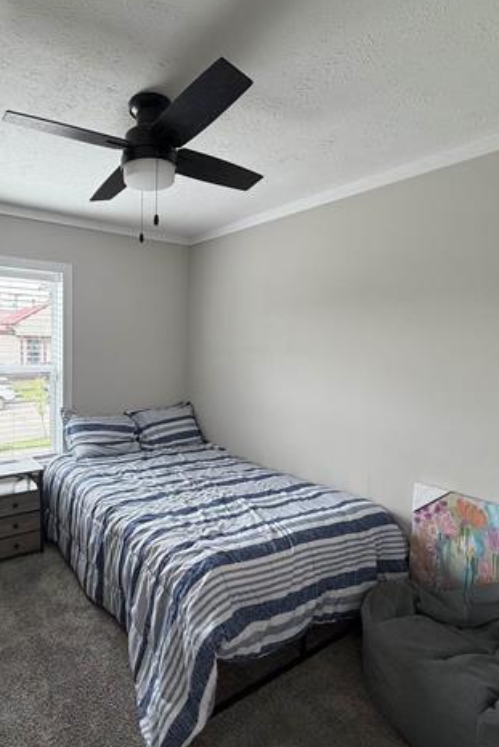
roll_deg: -0.3
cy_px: 365
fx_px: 415
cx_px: 154
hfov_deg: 60.0
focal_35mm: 20
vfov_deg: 83.9
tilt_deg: -2.6
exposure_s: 1/120
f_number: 2.2
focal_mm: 2.22
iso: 250
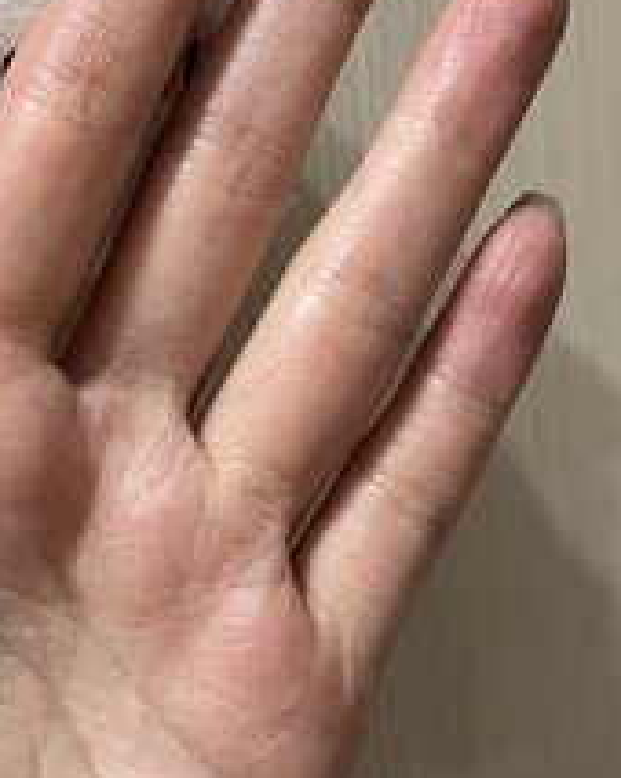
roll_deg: +6.4
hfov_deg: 27.2
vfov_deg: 34.6
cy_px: 480
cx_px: 84
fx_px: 1242
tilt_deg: -12.6
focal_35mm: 54
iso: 500
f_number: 1.6
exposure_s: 1/60
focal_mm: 5.1
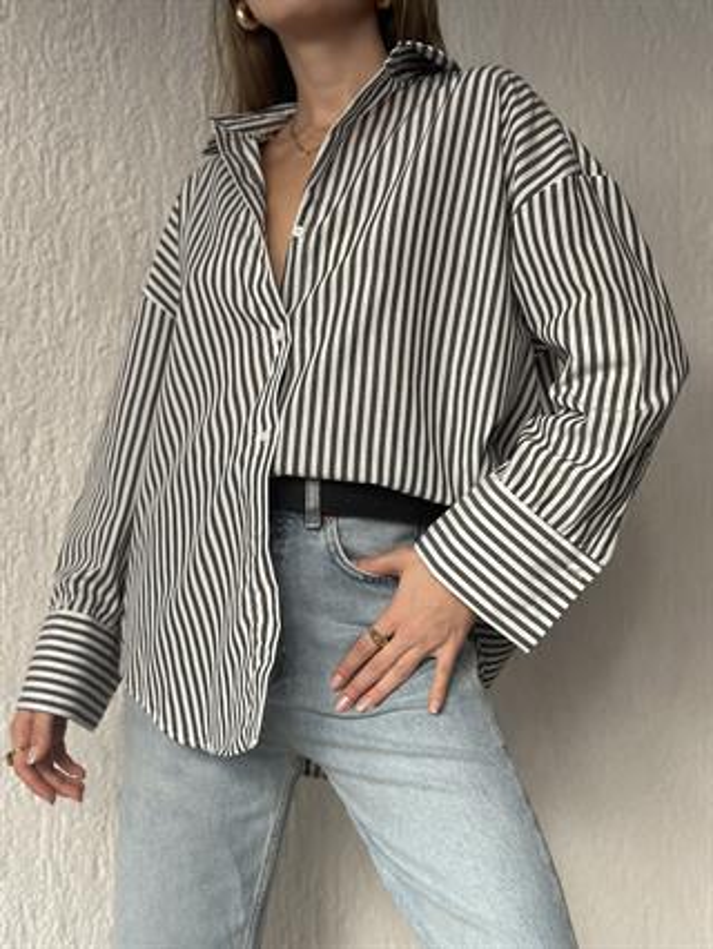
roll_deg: +0.8
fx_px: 1317
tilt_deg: +1.1
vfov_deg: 39.6
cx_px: 356
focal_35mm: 48
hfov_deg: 30.3
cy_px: 474
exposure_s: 1/121
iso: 100
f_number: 1.78
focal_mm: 6.86
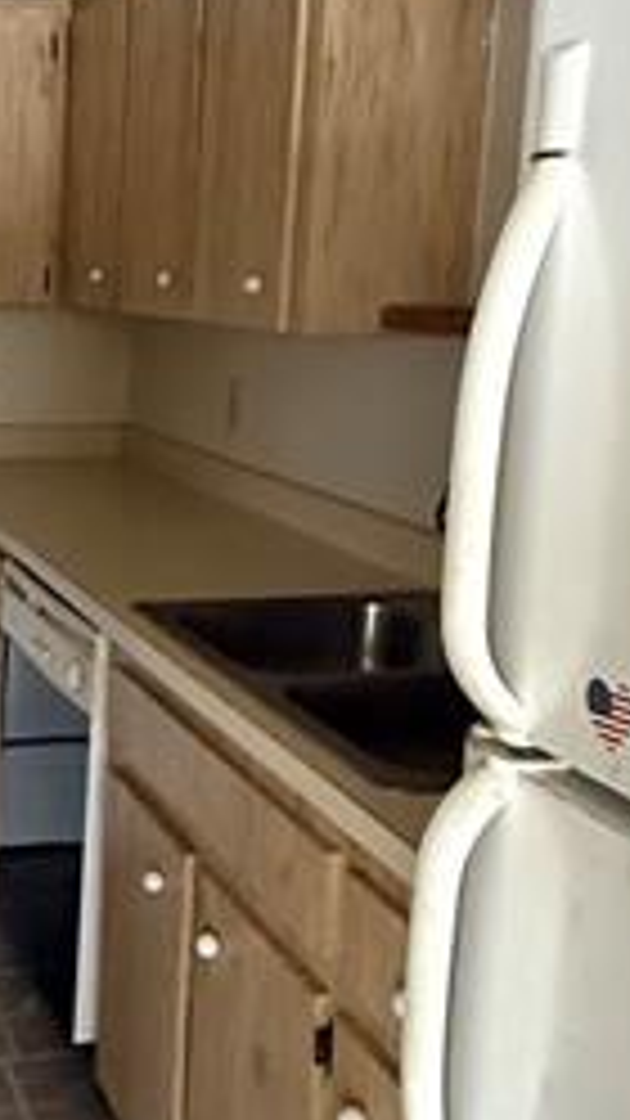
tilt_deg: -10.2
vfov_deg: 43.7
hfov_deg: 23.6
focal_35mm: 47
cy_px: 513
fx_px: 1396
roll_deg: -1.6
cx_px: -94
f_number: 2.2
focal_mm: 2.22
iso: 1250
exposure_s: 1/48
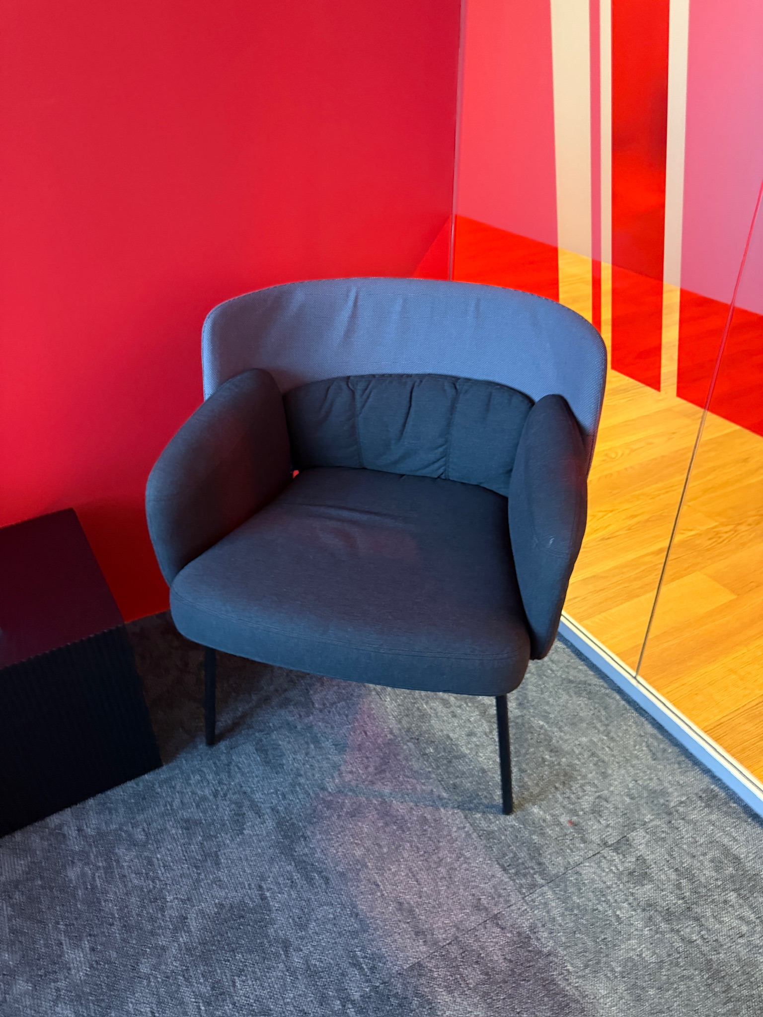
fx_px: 705
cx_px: 382
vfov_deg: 71.6
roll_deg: +0.7
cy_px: 508
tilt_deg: -32.5
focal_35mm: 24
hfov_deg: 56.8
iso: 800
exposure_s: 1/30
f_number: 1.78
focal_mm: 6.76
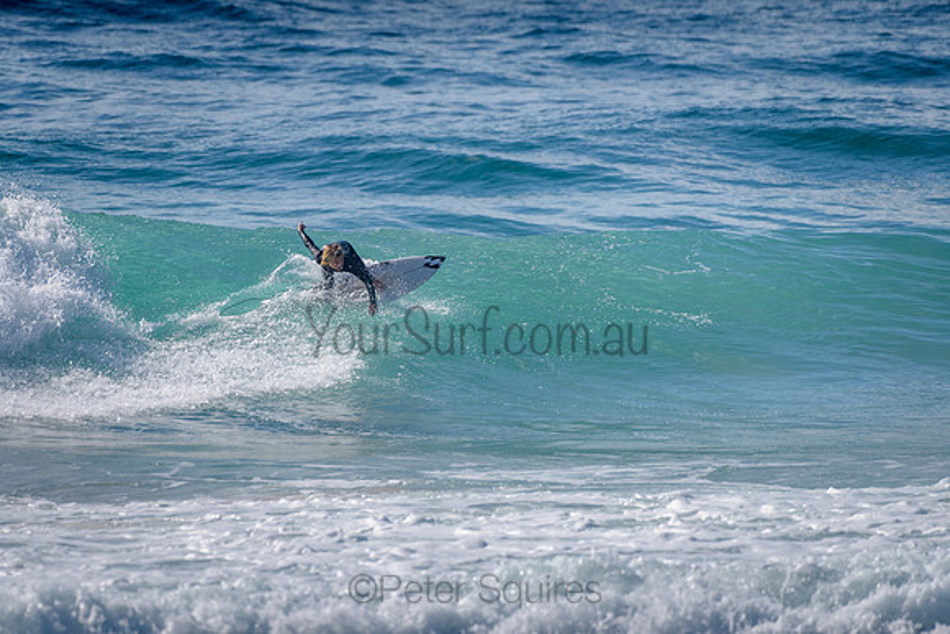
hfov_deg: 3.4
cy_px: 245
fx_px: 16184
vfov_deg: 2.2
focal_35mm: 613
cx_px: 368
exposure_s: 1/2000
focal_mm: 500
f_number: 5.6
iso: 110
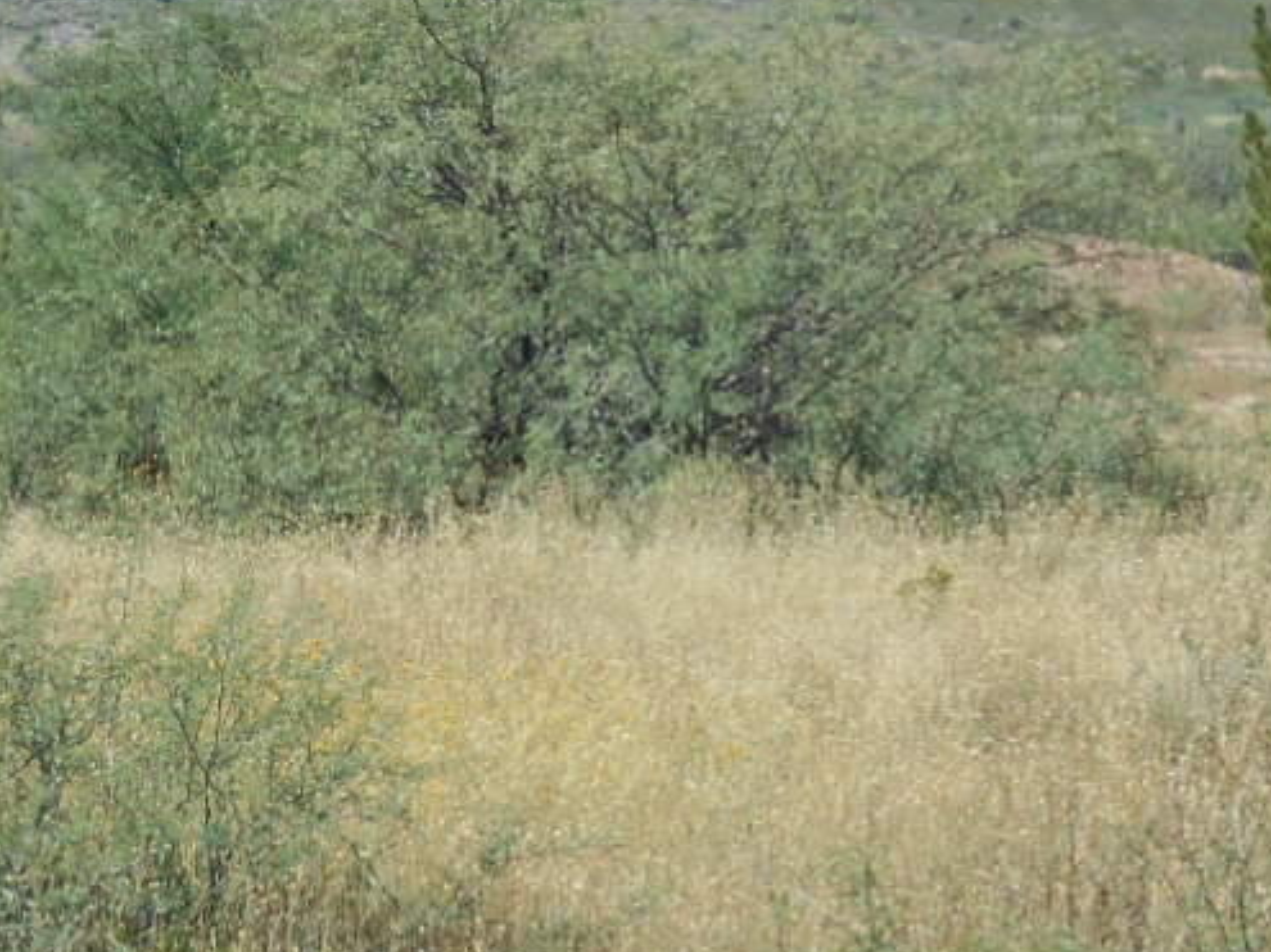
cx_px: 239
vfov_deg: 3.5
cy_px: 680
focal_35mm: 420
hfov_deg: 4.7
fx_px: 15417
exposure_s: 1/250
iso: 80
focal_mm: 23
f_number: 6.5
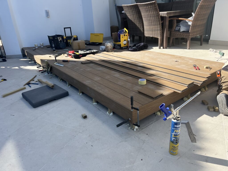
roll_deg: +3.6
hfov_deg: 67.3
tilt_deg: -23.3
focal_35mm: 26
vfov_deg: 53.1
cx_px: 114
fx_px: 171
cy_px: 86
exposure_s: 1/2299
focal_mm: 5.7
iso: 50
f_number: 1.5
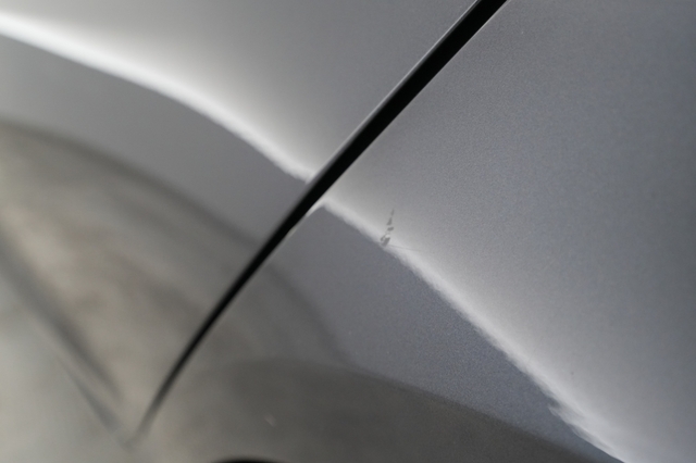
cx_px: 348
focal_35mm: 28
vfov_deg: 46.4
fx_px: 541
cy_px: 232
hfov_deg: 65.5
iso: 4000
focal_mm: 28
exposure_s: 1/100
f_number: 4.5
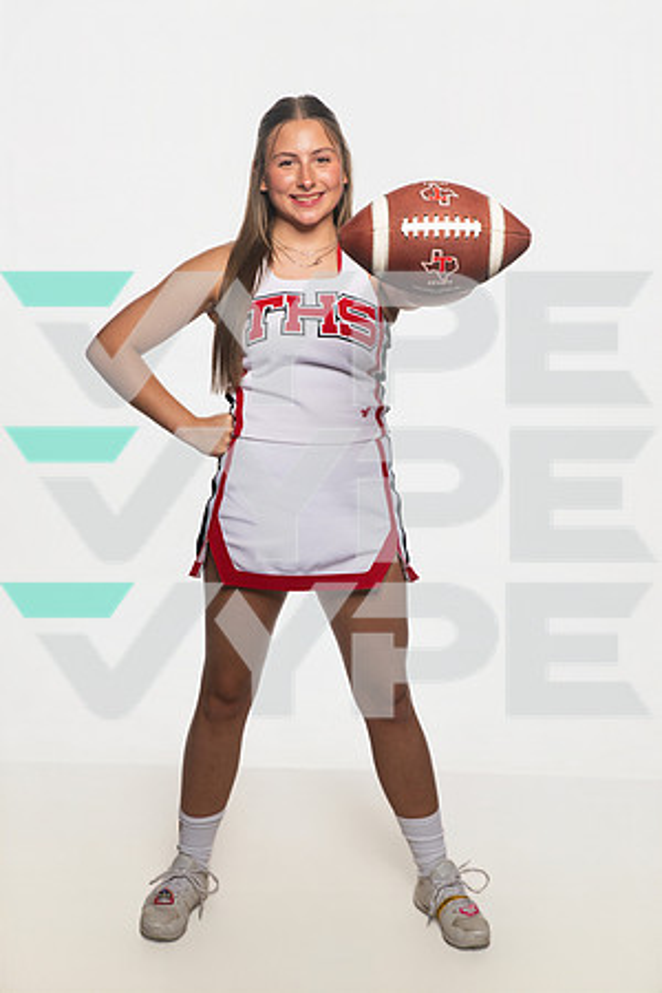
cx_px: 331
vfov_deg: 32.4
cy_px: 496
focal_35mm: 62
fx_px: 1710
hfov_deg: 21.9
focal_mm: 62
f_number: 6.3
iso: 500
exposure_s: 1/200
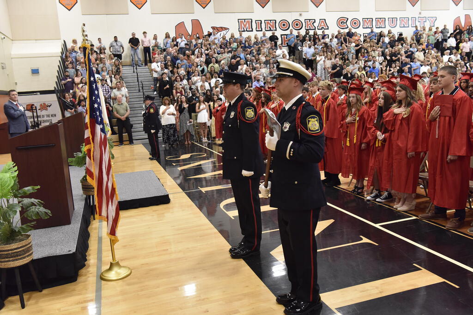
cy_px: 158
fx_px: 420
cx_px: 236
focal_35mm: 32
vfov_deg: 41.1
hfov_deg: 58.7
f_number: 6.3
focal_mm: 32
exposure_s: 1/125
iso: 4000
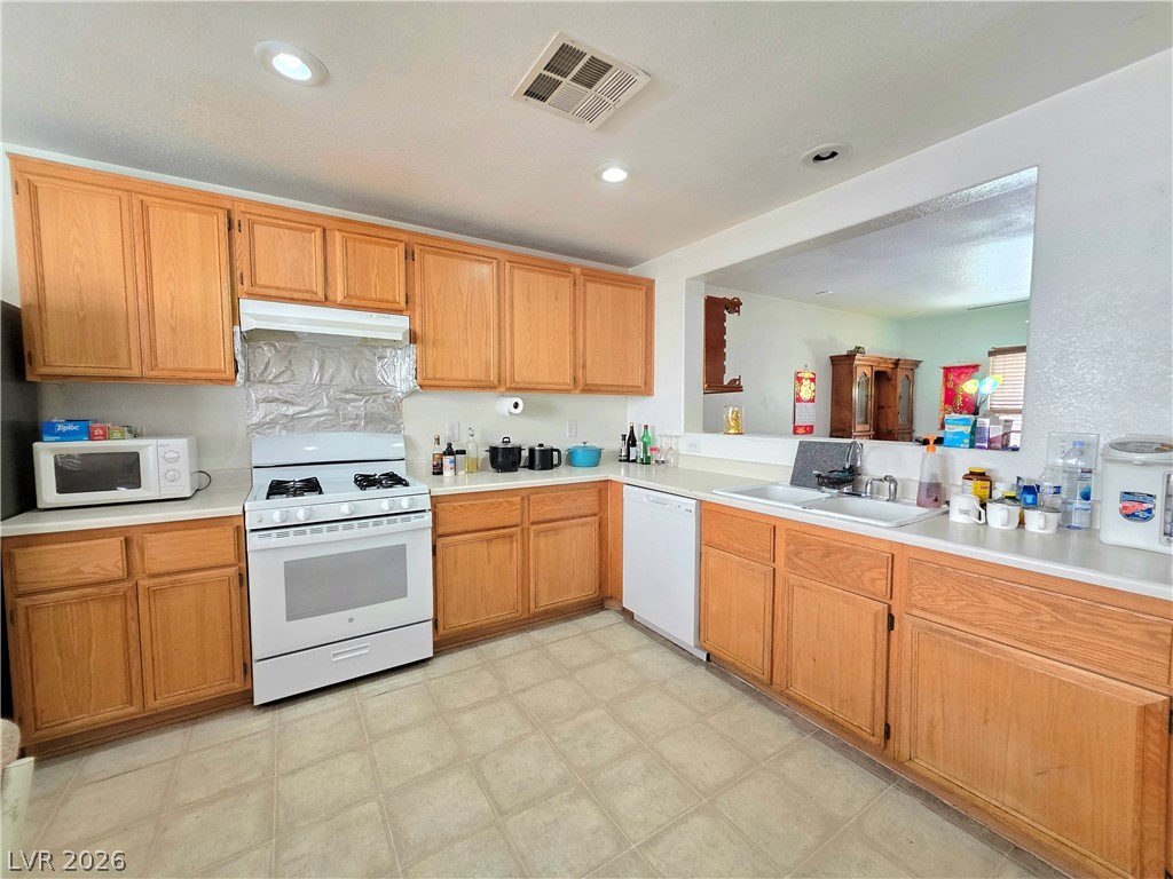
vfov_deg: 89.9
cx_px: 586
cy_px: 440
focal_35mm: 13
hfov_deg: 106.2
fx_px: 441
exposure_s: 1/60.2
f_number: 1.9
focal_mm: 2.2
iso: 400
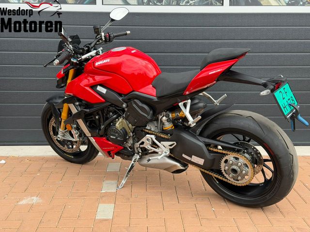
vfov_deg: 30.3
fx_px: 430
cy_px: 116
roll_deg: +0.2
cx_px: 155
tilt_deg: -10.5
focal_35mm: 48
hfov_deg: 39.7
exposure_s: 1/1100
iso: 80
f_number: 1.78
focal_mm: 6.76
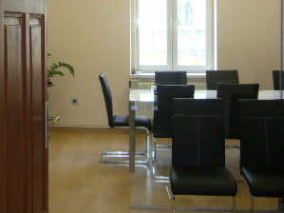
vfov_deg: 23.9
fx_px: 492
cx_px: 61
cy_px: 34
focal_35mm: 60
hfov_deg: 31.4
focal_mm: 4.6
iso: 100
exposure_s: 1/30
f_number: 2.8
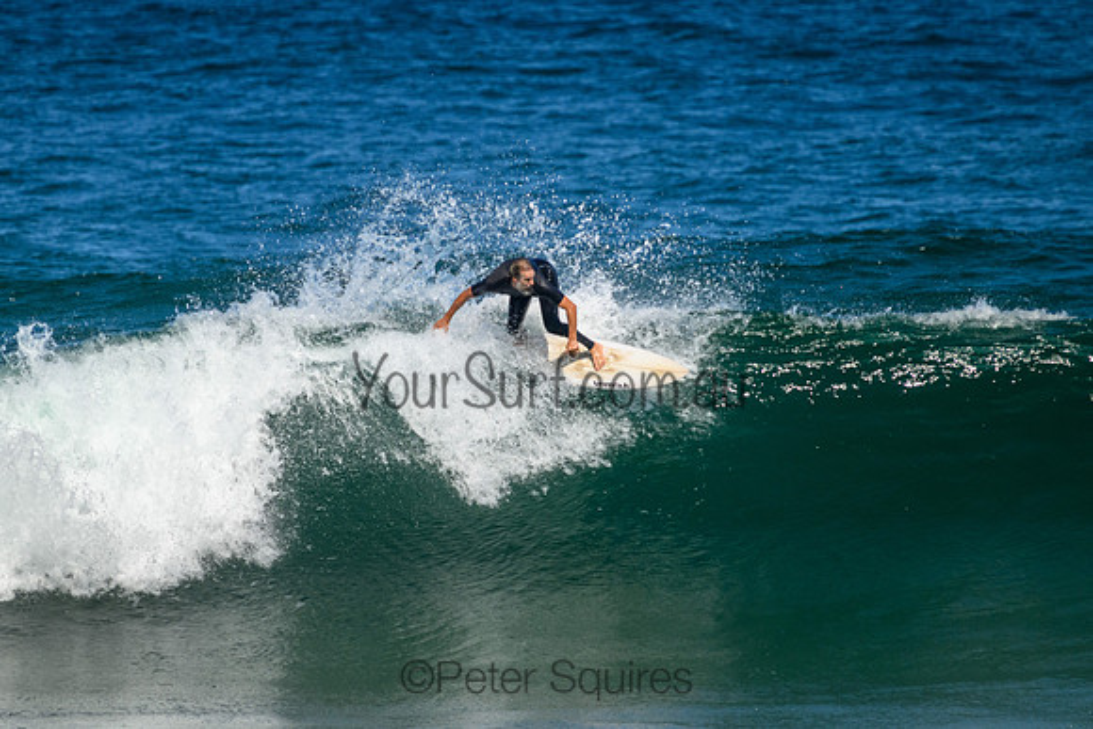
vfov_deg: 1.5
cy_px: 312
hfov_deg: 2.2
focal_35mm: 920
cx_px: 466
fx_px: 27948
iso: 1000
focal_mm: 800
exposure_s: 1/2000
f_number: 11
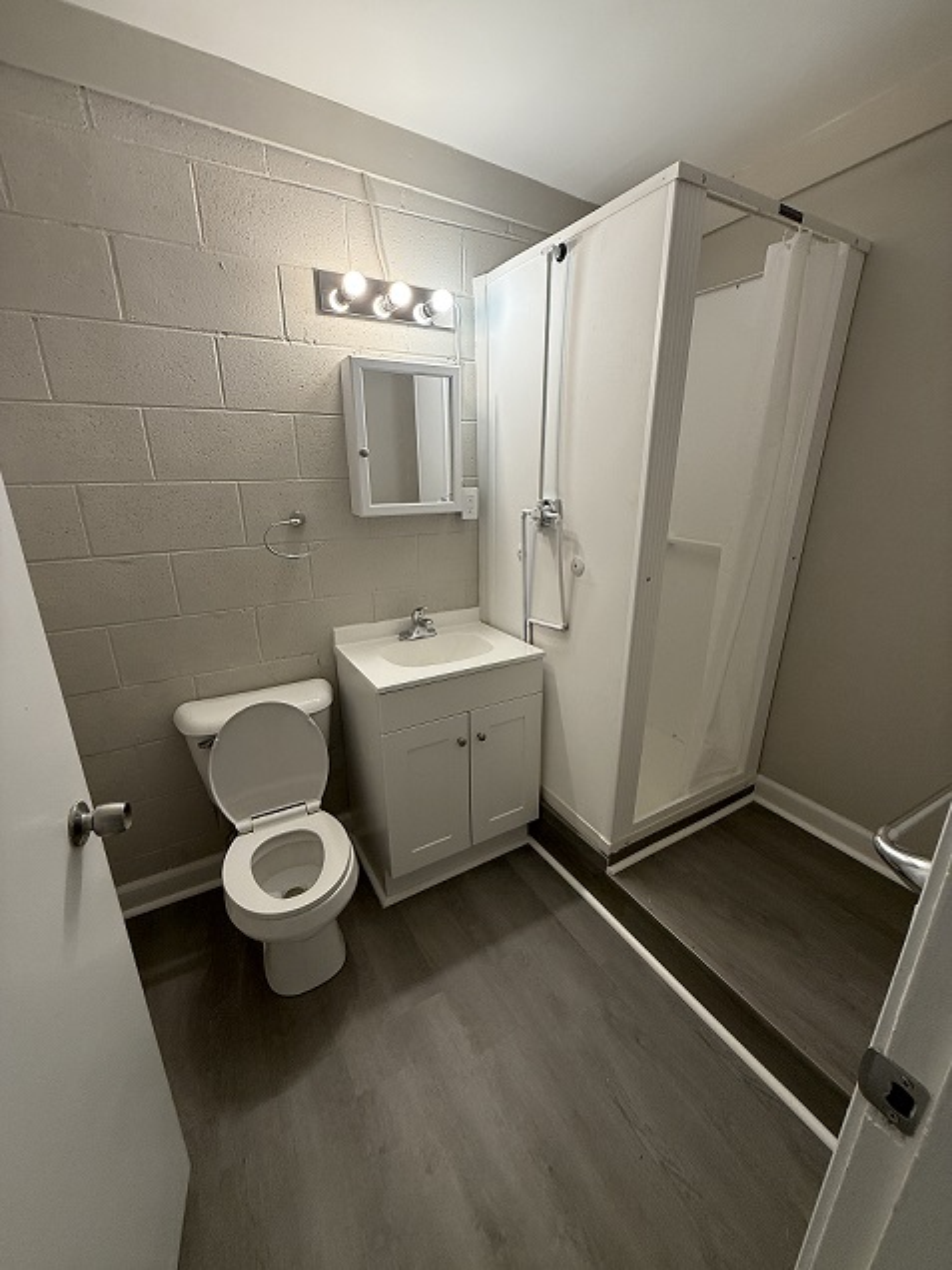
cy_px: 635
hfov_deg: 85.7
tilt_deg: -16.7
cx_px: 476
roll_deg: -1.0
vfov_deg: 102.1
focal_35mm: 14
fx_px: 513
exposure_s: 1/120
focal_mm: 2.22
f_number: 2.2
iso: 160
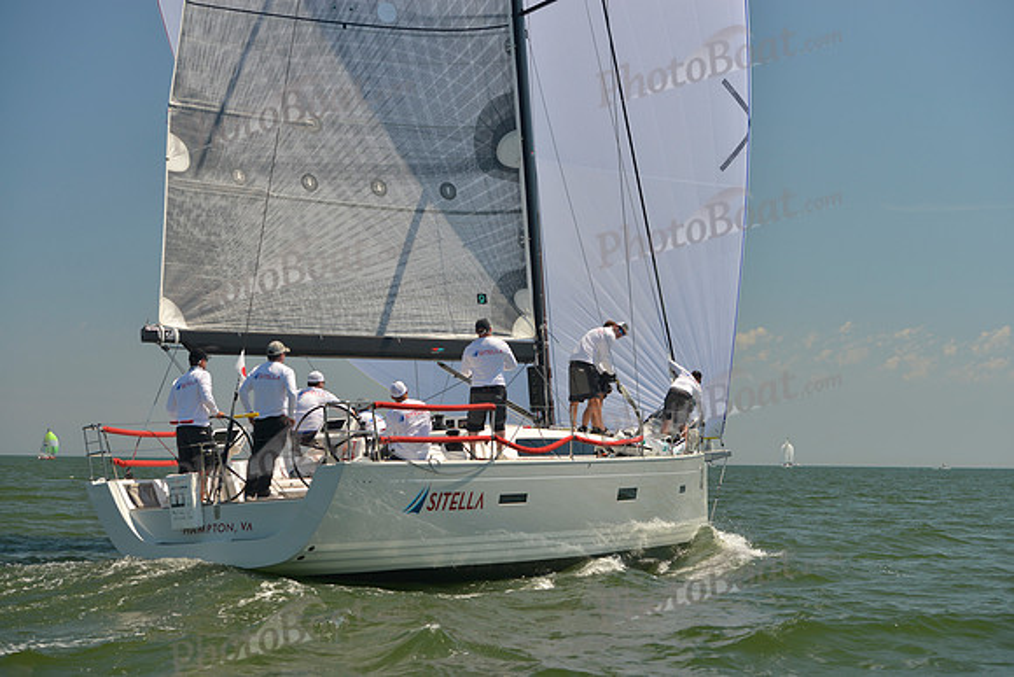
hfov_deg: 28.8
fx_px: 1972
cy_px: 338
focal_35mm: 70
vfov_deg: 19.5
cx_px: 507
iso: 200
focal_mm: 70
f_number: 6.3
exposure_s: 1/800
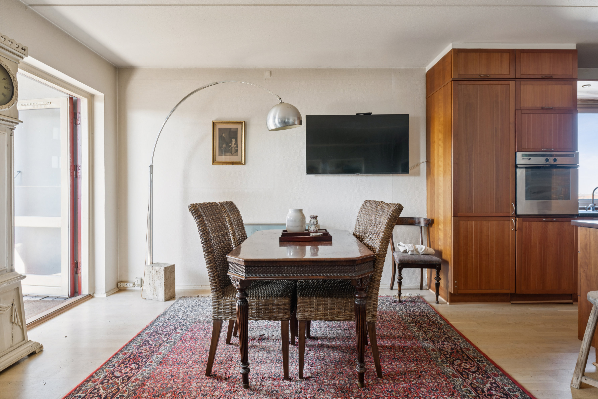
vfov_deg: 64.6
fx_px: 316
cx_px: 299
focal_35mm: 19
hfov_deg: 86.9
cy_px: 200
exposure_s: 1/10
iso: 160
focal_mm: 19
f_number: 9
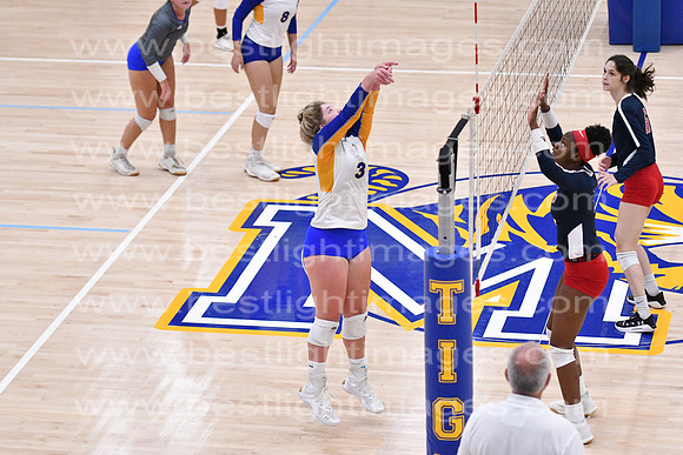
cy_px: 228
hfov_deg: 15.2
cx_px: 342
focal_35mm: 135
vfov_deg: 10.2
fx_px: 2562
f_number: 3.2
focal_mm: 90
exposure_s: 1/1000
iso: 6400
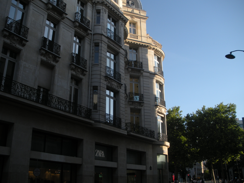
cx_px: 122
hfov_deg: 51.4
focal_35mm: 36
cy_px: 92
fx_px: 254
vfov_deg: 39.7
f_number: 3.5
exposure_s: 1/381
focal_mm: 6.3
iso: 64
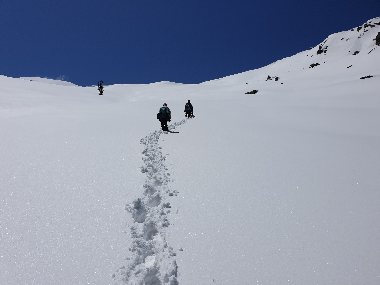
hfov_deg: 67.3
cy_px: 142
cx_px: 190
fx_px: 285
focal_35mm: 26
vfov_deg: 53.1
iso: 50
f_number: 2.4
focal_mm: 4.3
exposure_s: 1/8850
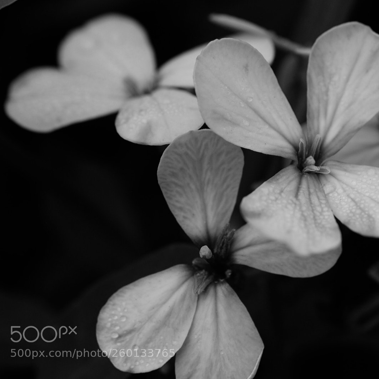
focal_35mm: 77
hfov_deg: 22.3
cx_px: 274
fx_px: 954
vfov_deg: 22.5
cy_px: 190
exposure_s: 1/125
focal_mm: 40
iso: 100
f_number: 8
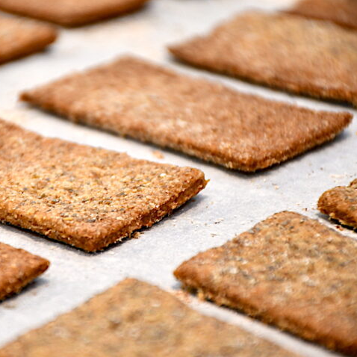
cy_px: 178
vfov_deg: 6.5
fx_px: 3139
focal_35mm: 269
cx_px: 90
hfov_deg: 6.5
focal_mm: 140
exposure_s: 1/60
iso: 900
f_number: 5.6
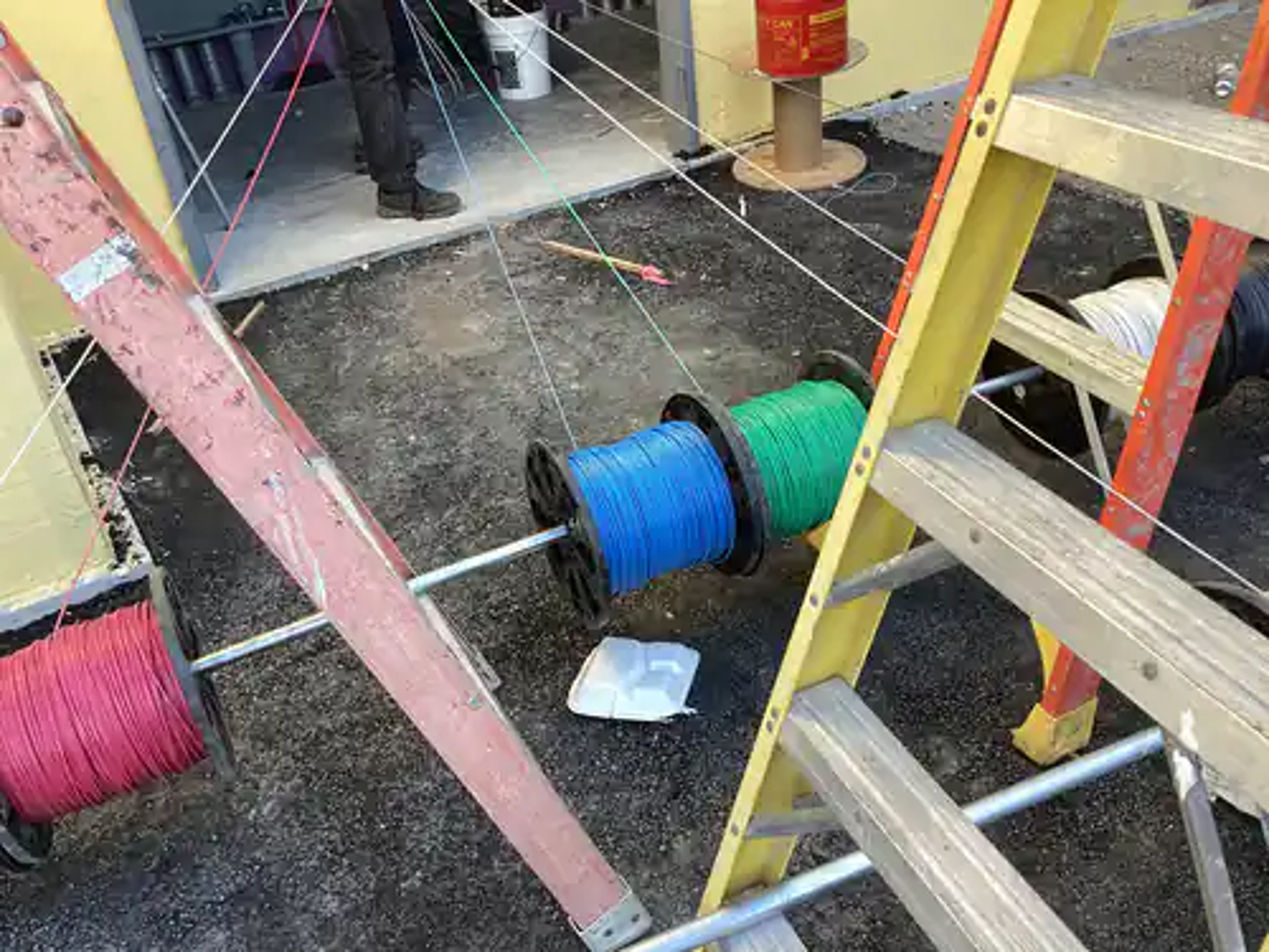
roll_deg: +3.3
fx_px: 1136
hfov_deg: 58.4
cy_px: 476
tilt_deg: -32.6
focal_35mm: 31
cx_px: 634
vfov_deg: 45.4
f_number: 2.4
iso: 25
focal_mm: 3.3
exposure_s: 1/147
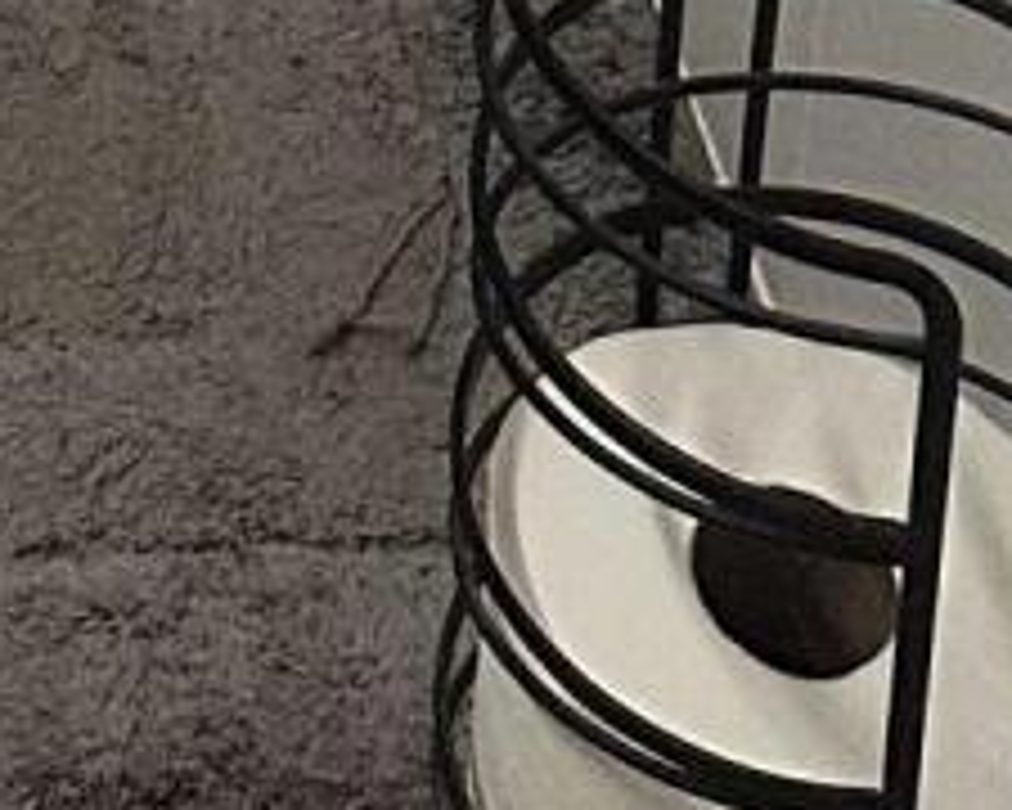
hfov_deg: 8.8
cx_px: -1039
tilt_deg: -17.0
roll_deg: -1.9
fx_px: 6230
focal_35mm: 208
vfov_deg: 5.4
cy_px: -3460
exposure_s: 1/60
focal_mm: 6.86
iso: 200
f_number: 1.78
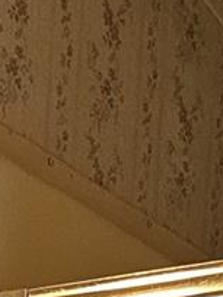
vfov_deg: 8.7
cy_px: 994
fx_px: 1486
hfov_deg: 8.4
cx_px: -109
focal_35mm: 173
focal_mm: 6.3
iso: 640
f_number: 1.7
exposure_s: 1/24
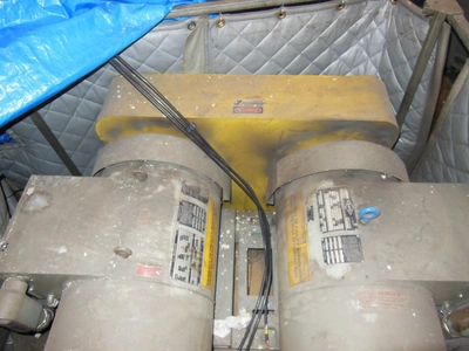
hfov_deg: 69.4
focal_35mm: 25
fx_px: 339
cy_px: 176
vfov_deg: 54.9
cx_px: 234
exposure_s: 1/25
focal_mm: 4.5
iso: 320
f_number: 3.5
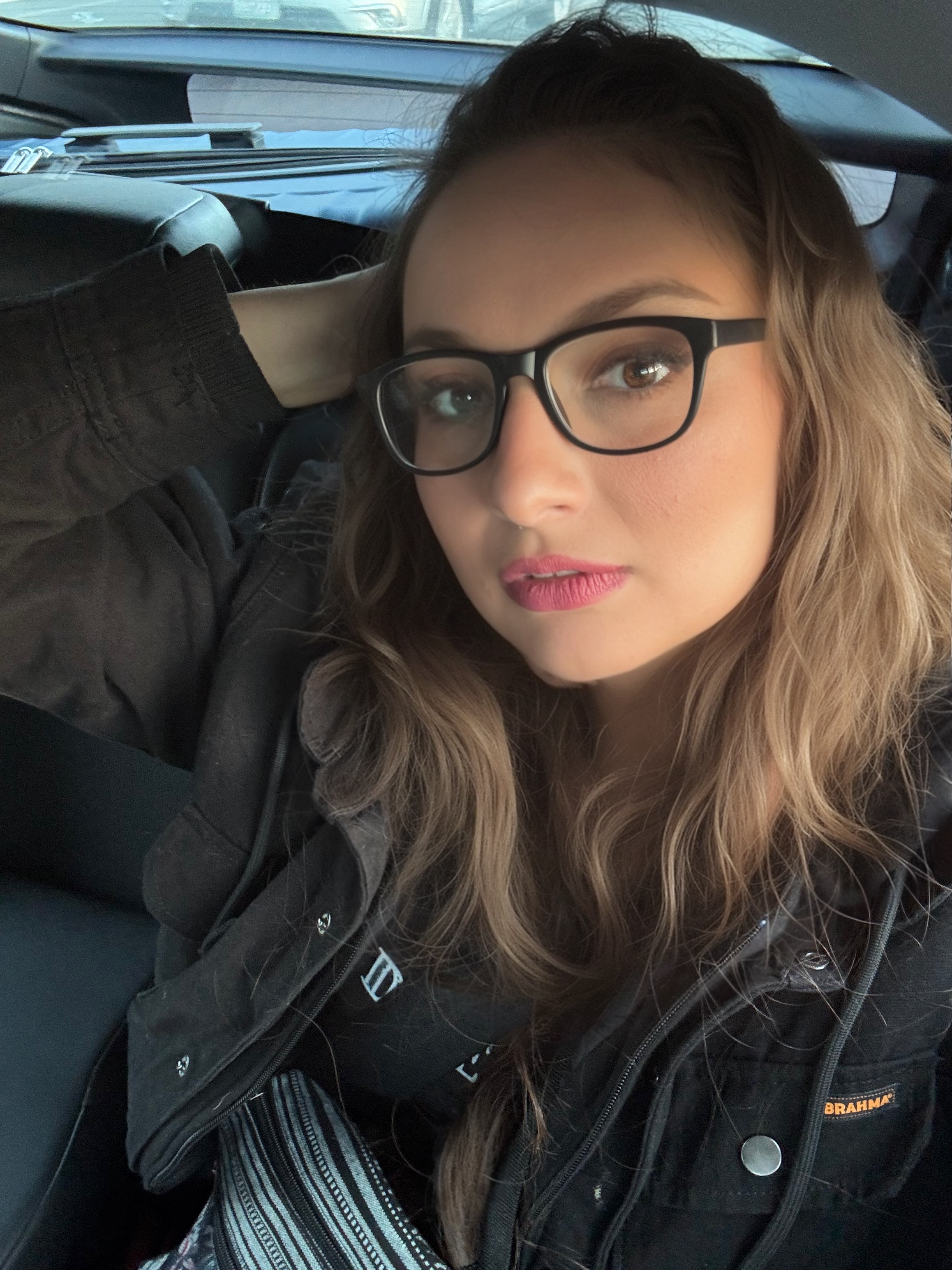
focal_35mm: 30
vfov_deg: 60.0
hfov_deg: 46.8
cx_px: 476
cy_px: 635
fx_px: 1100
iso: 100
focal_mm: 2.69
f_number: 1.9
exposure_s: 1/60
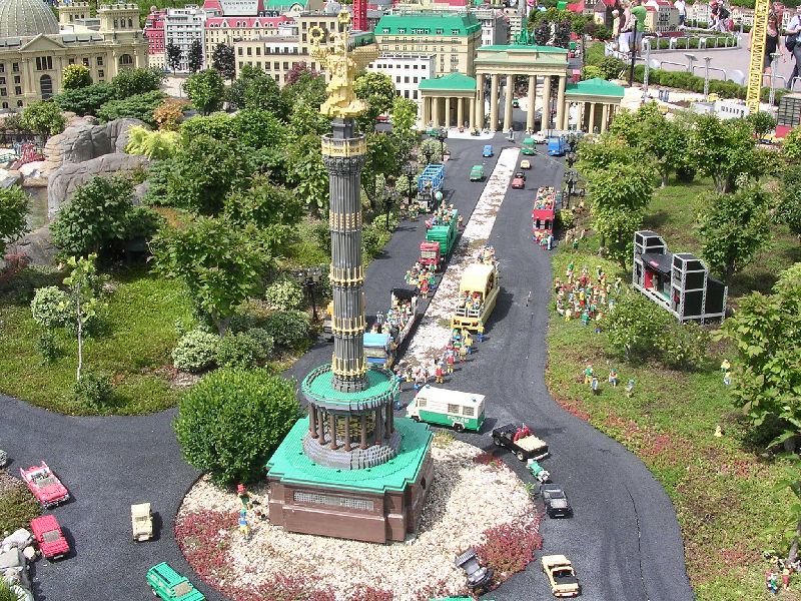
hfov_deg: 49.0
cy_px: 300
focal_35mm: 38
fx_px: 879
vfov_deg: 37.7
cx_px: 400
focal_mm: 5.8
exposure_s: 1/179
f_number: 5.6
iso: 100
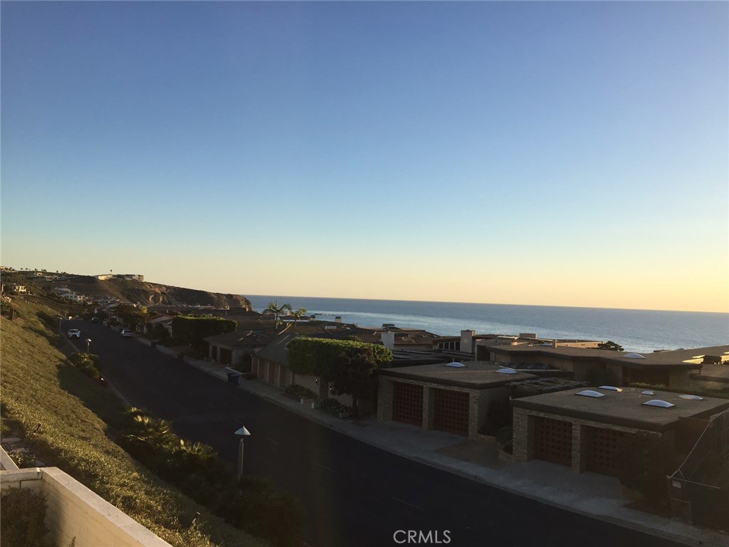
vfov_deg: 48.2
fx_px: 611
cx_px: 364
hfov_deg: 61.7
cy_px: 274
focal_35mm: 29
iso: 32
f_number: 2.2
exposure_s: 1/1130
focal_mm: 4.15
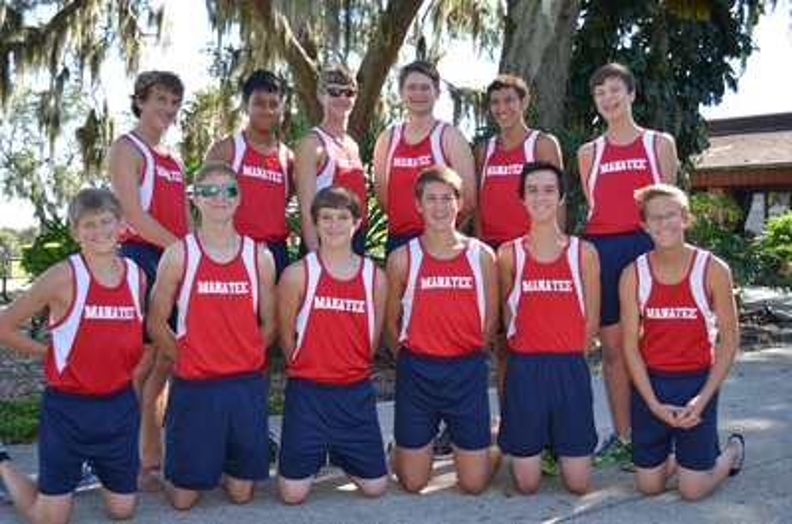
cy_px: 262
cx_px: 396
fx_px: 856
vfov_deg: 34.1
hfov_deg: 49.6
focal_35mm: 39
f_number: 4.2
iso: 180
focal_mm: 26
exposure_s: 1/200
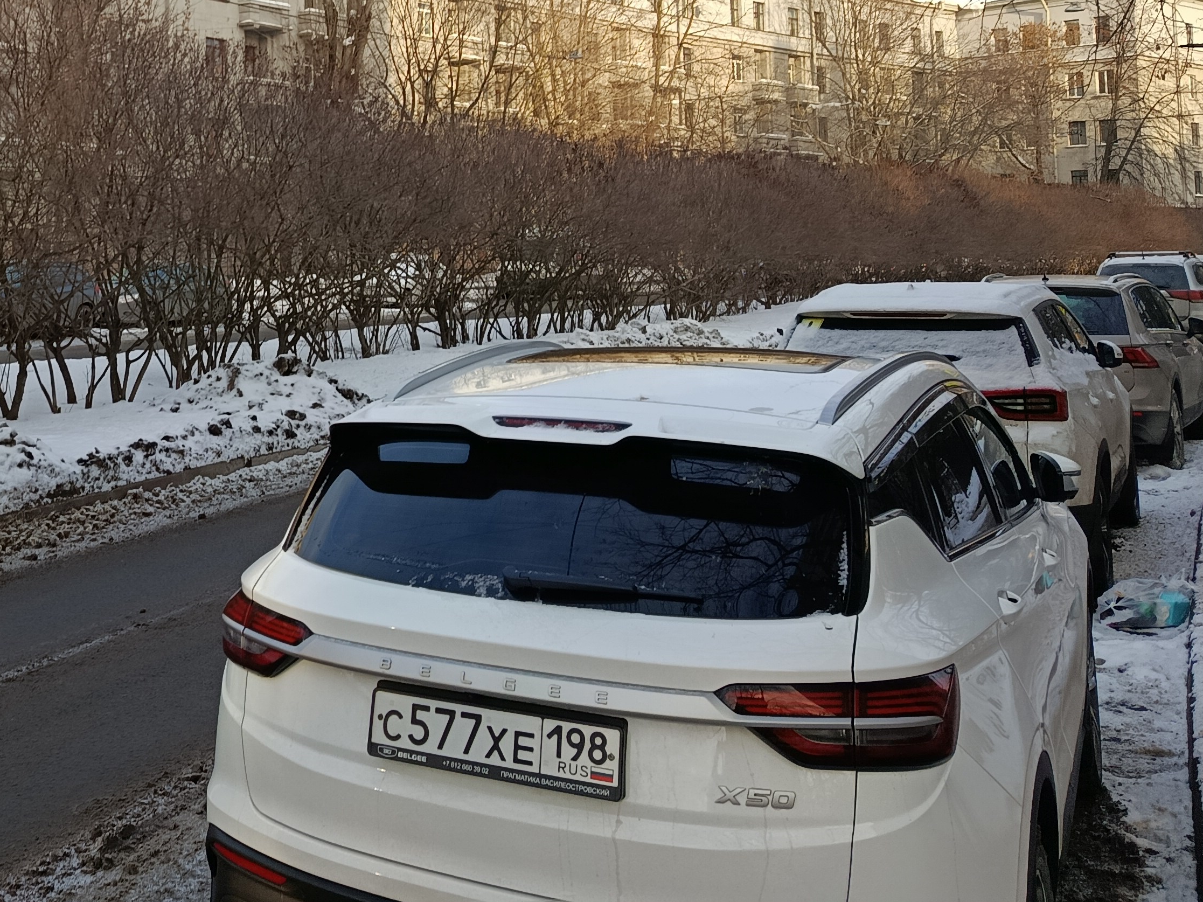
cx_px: 187
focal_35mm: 43
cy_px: 98
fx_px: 1494
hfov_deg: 41.3
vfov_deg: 32.0
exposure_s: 1/120
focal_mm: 5.24
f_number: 1.7
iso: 50
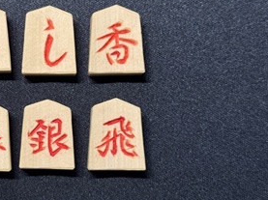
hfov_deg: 21.7
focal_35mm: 88
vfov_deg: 16.7
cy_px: 81
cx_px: 24
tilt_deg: -85.4
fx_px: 680
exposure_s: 1/60
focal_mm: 6.76
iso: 250
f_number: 1.78
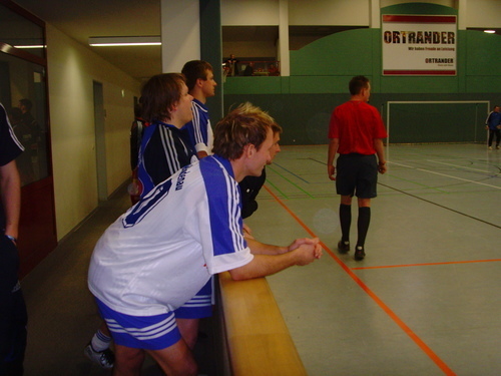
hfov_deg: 47.9
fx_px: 564
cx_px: 250
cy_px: 188
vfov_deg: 36.8
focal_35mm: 39
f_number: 3.5
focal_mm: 6.6
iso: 200
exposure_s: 1/45
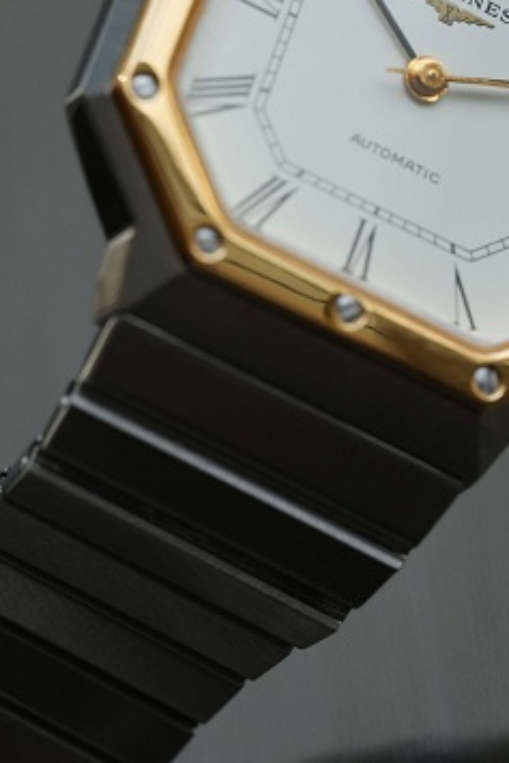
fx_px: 4280
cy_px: 54
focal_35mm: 202
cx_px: 428
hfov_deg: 6.8
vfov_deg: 10.1
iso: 1600
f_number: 7.1
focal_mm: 105
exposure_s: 1/250
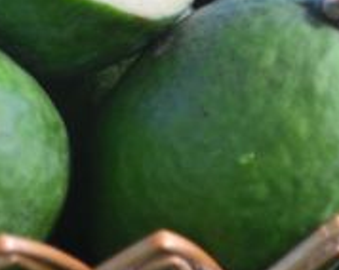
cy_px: -68
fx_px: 5329
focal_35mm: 532
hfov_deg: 3.6
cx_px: -70
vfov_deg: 2.9
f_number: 4
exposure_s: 1/320
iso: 320
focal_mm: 105
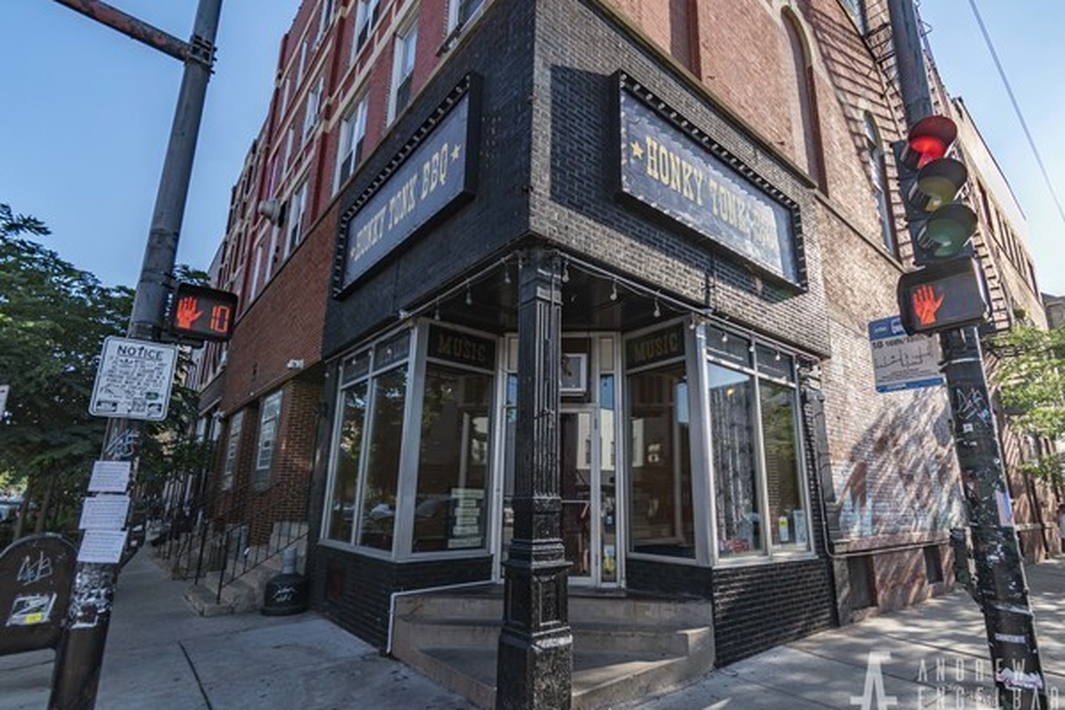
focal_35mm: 16
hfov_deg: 96.7
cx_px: 540
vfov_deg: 73.7
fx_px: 473
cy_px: 377
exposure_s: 1/640
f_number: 4.5
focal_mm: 10
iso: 200
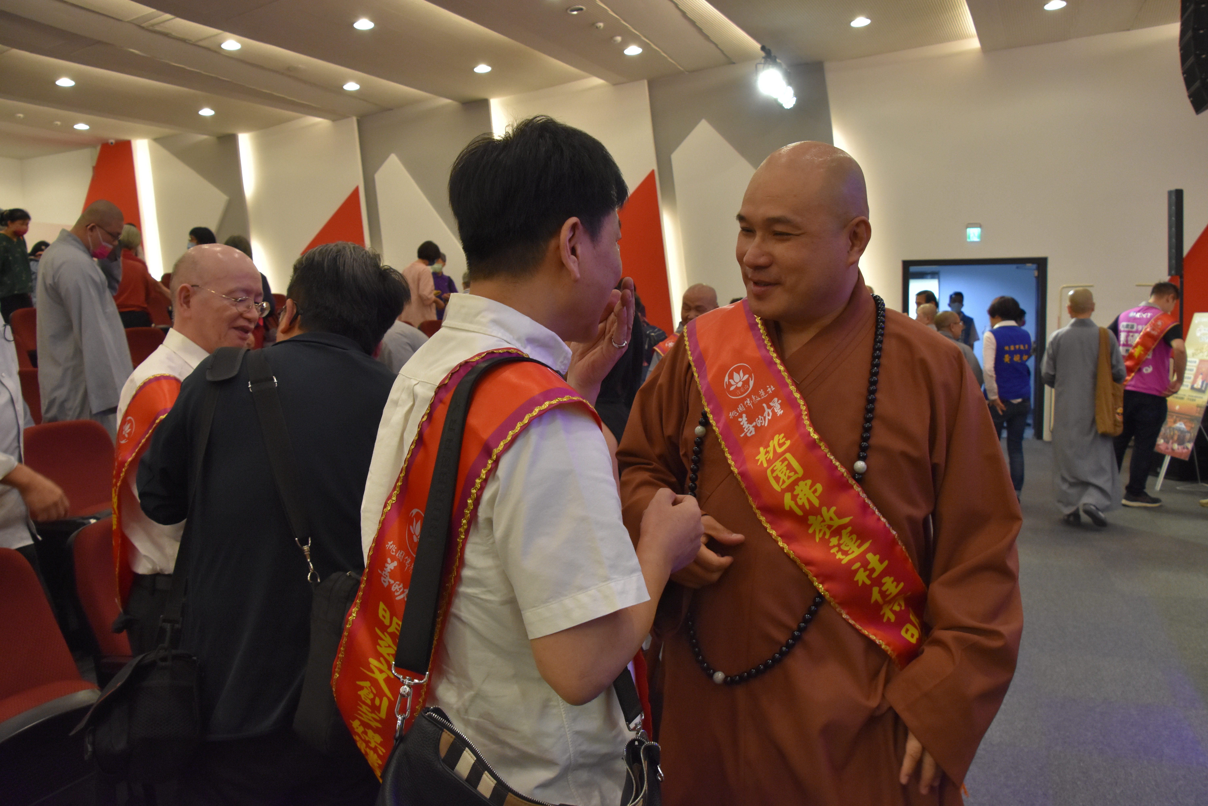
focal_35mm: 27
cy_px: 403
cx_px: 604
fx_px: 906
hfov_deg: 67.4
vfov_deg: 47.9
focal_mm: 18
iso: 1600
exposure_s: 1/160
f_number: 6.3
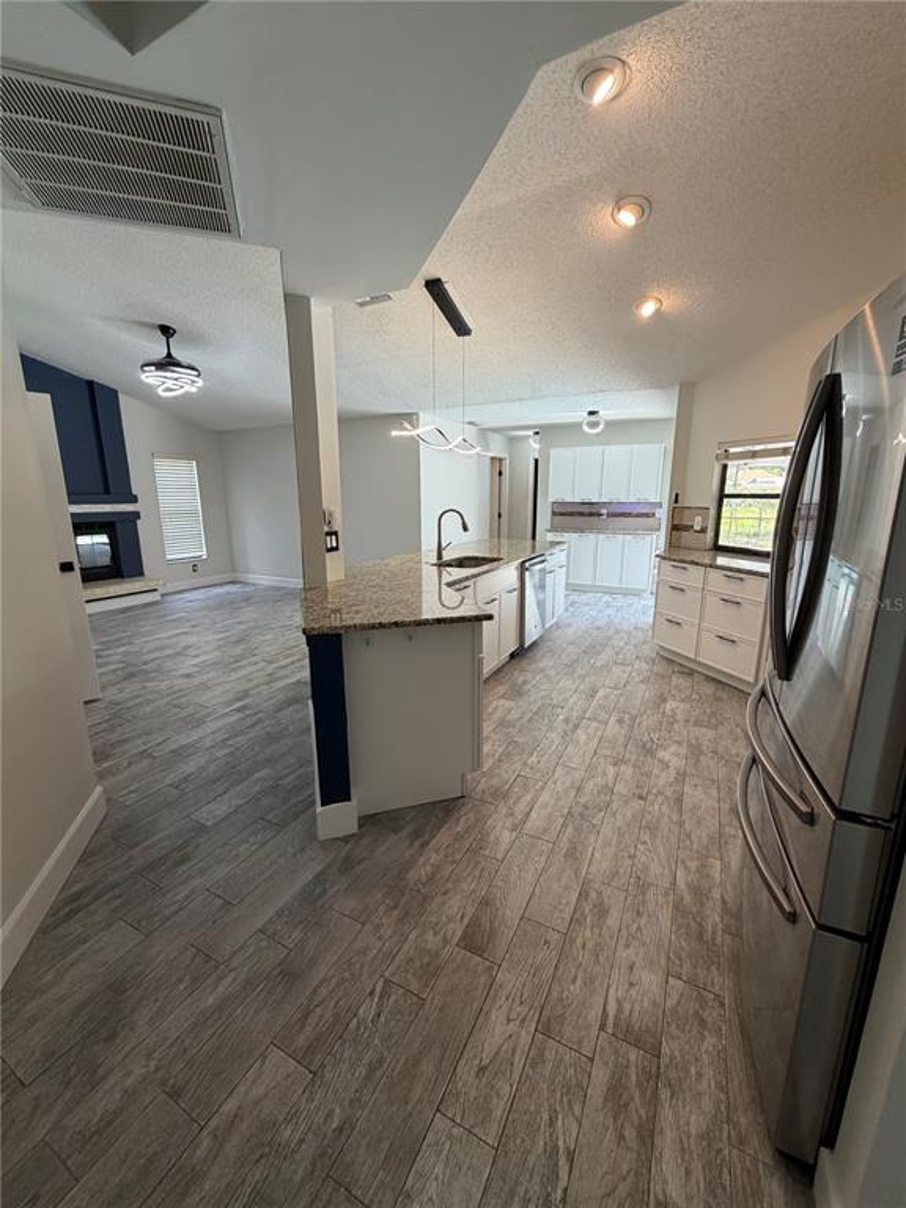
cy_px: 604
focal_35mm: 14
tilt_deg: -13.1
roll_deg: +0.4
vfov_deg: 102.1
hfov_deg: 85.7
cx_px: 453
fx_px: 489
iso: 250
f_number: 2.2
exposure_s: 1/120
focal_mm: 2.22
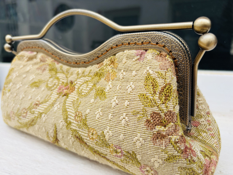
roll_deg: +1.0
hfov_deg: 67.3
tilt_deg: -11.8
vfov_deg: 53.1
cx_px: 116
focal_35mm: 26
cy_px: 88
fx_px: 175
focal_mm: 5.96
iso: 50
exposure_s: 1/471
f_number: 1.6
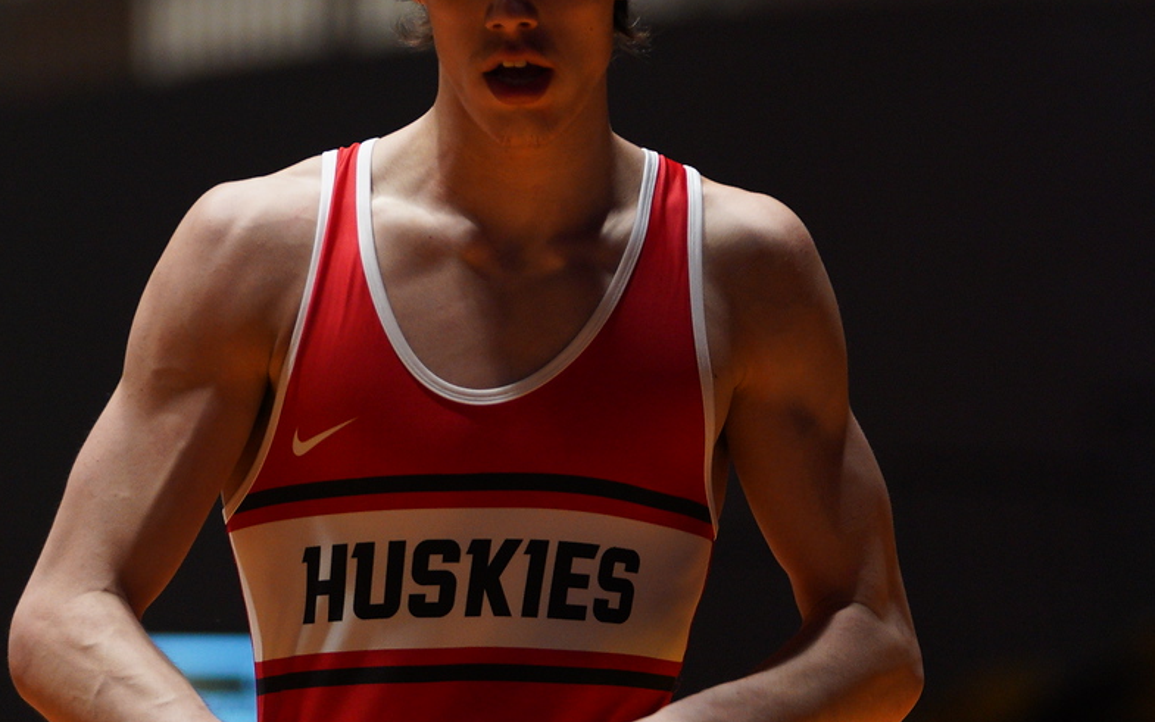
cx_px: 605
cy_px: 312
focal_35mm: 420
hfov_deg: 5.0
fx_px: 13223
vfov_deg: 3.1
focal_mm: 158
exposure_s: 1/250
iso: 1250
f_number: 2.8
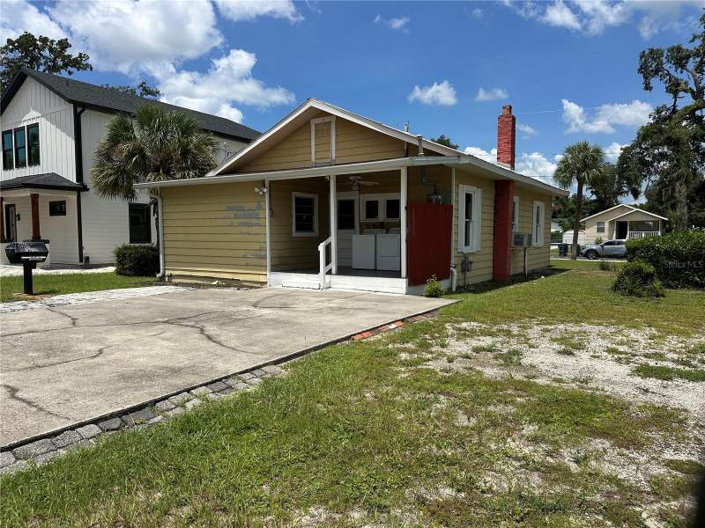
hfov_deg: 71.6
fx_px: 489
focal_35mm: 24
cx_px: 352
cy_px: 264
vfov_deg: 56.8
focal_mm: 6.86
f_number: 1.78
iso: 80
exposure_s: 1/7042
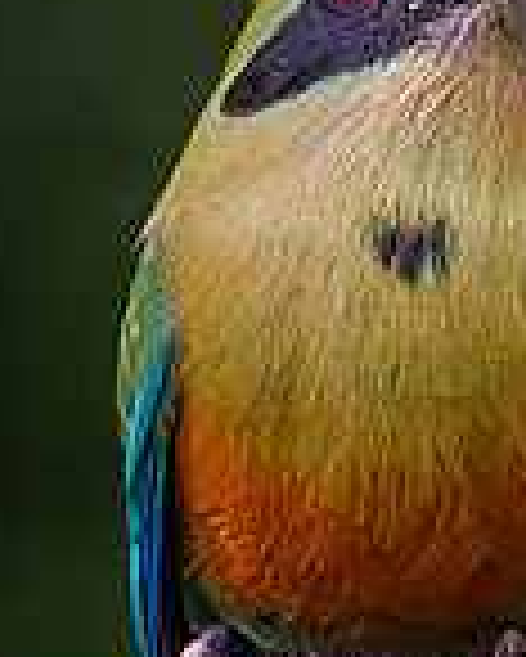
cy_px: 815
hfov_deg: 0.7
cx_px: 983
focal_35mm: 2272
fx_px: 44166
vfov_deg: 0.9
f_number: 4.5
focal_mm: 400
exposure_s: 1/1000
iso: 6400
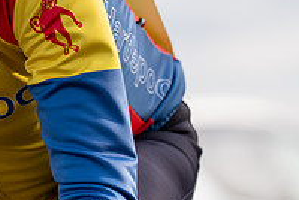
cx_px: -54
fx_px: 4816
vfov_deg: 2.4
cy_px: -7
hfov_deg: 3.5
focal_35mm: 579
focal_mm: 200
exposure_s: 1/800
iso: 125
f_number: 4
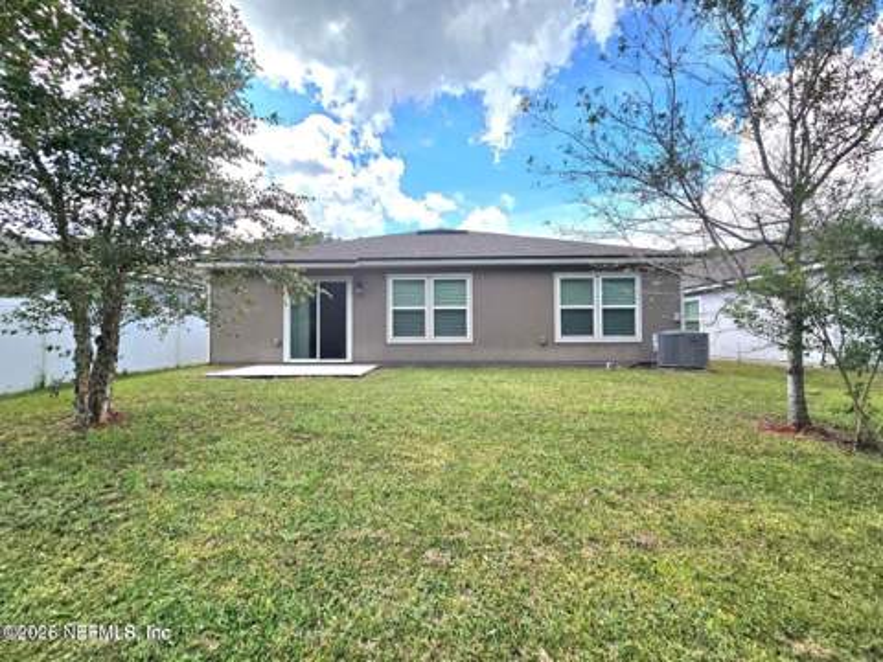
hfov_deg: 106.2
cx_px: 442
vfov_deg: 89.9
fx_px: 332
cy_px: 331
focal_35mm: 13
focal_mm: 2.2
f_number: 2.2
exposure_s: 1/2000
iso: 50
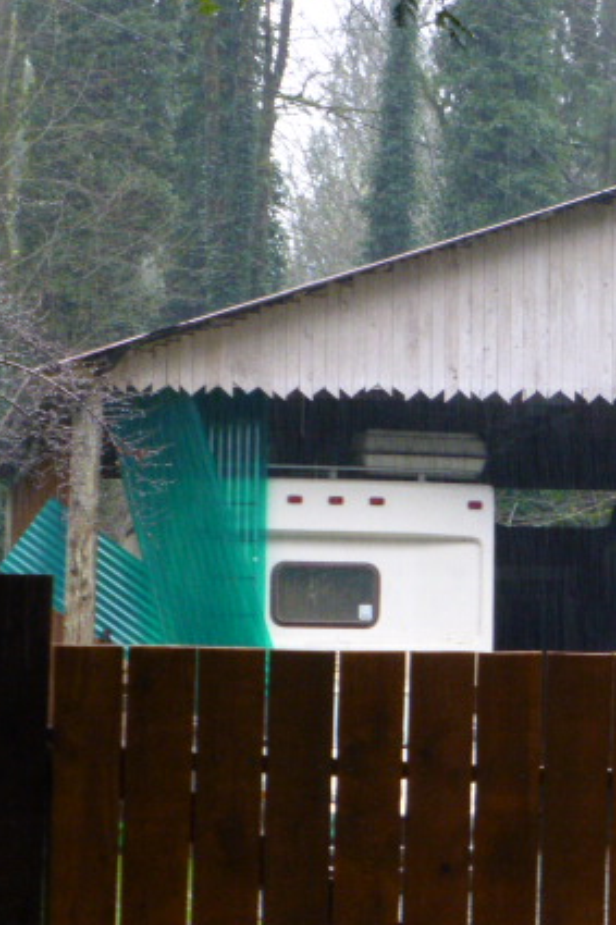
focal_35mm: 202
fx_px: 5188
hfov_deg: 6.8
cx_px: 688
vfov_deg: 10.2
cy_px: 437
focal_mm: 23.1
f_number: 5.4
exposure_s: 1/30
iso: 800
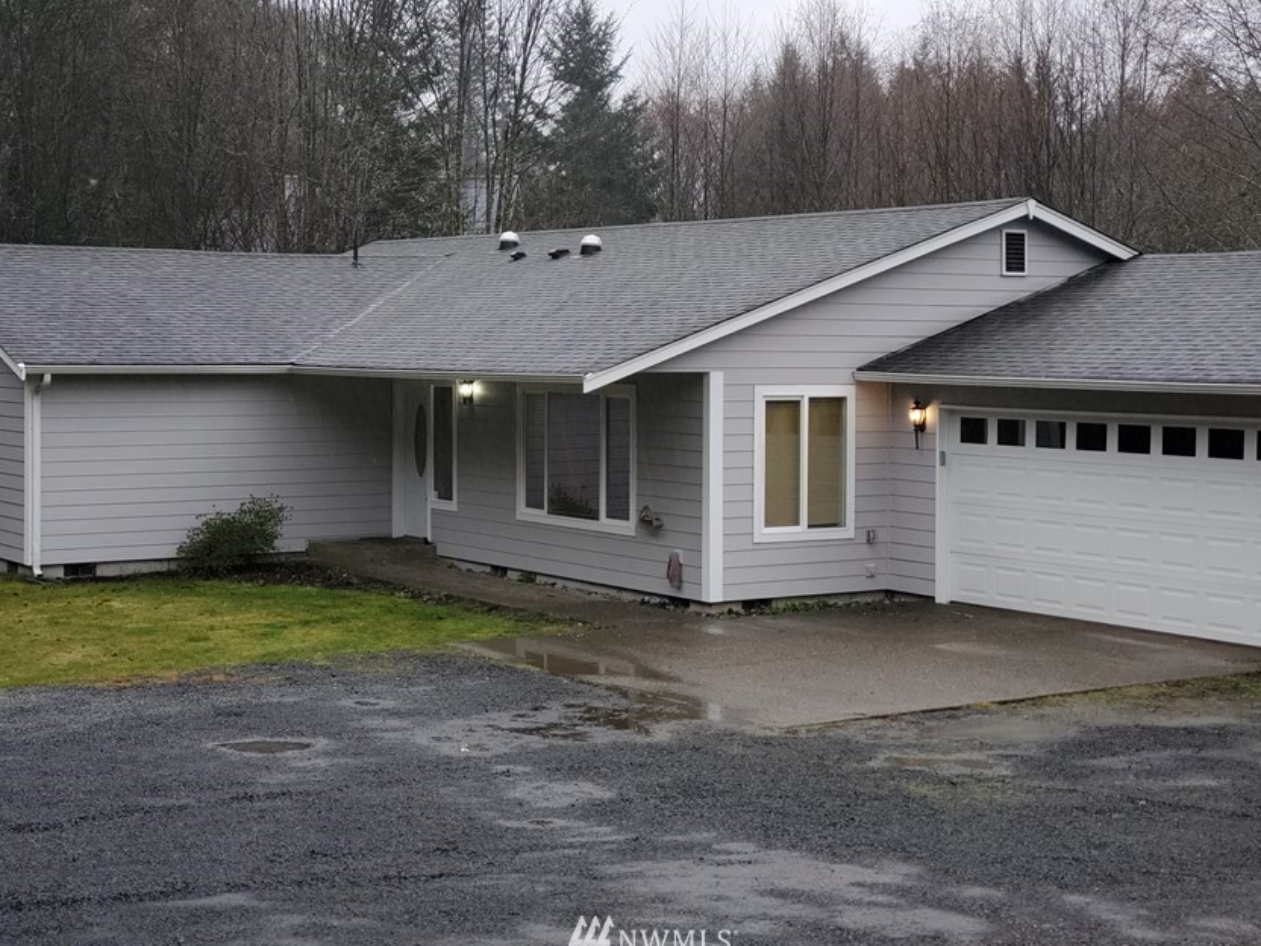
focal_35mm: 64
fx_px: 2331
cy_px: 409
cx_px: 653
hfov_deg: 30.3
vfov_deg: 22.9
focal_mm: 6
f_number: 2.1
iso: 64
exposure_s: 1/119
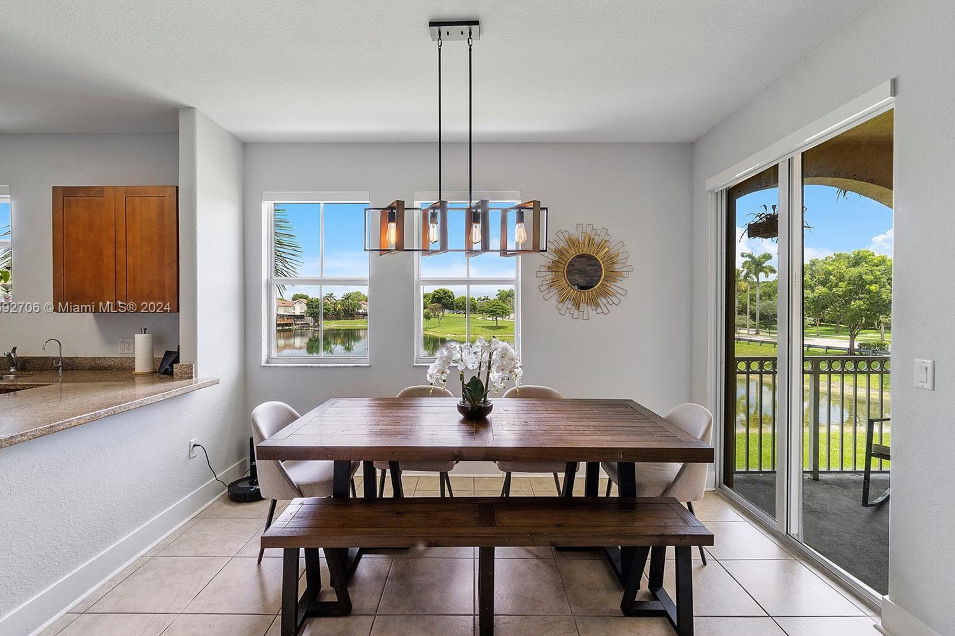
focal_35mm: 16
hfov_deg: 96.8
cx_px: 477
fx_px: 424
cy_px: 309
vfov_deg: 73.7
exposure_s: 1/30
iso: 160
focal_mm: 10
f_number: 11
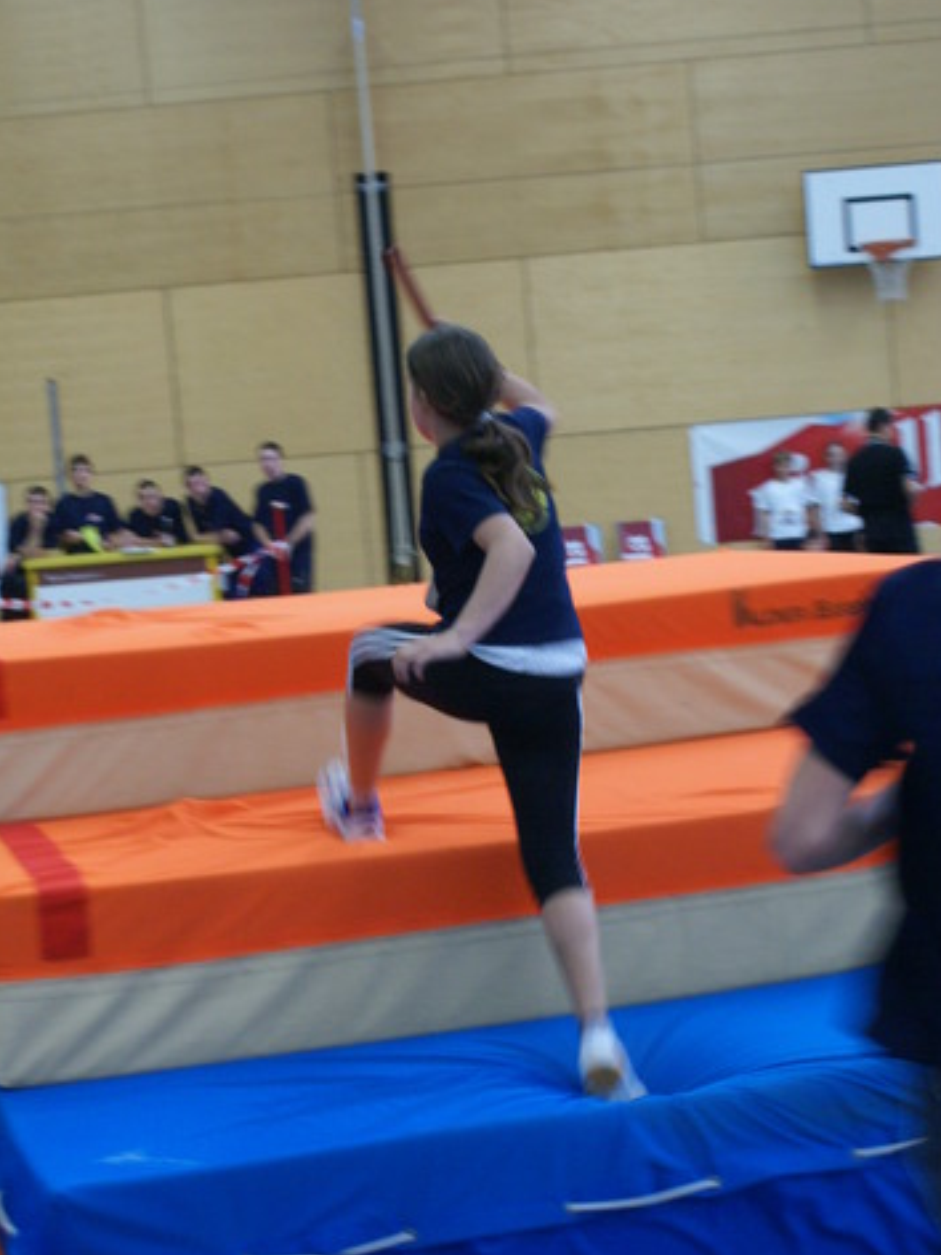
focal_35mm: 66
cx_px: 470
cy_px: 633
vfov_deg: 29.4
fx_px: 2392
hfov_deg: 22.3
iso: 800
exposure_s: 1/50
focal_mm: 40
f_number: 5.6
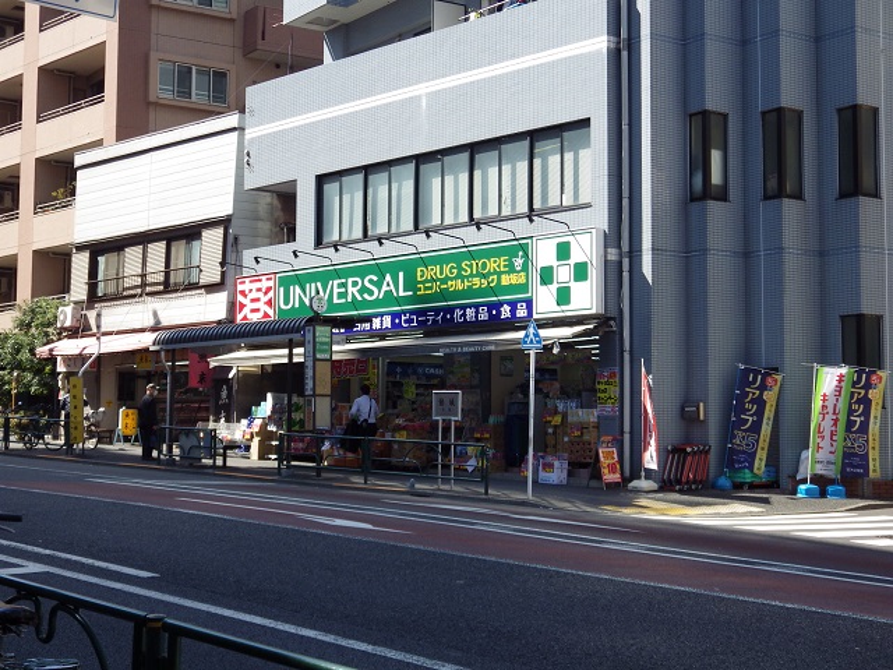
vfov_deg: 24.8
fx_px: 1522
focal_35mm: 59
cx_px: 446
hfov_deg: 32.7
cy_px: 335
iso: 100
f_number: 4
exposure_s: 1/320
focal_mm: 10.7
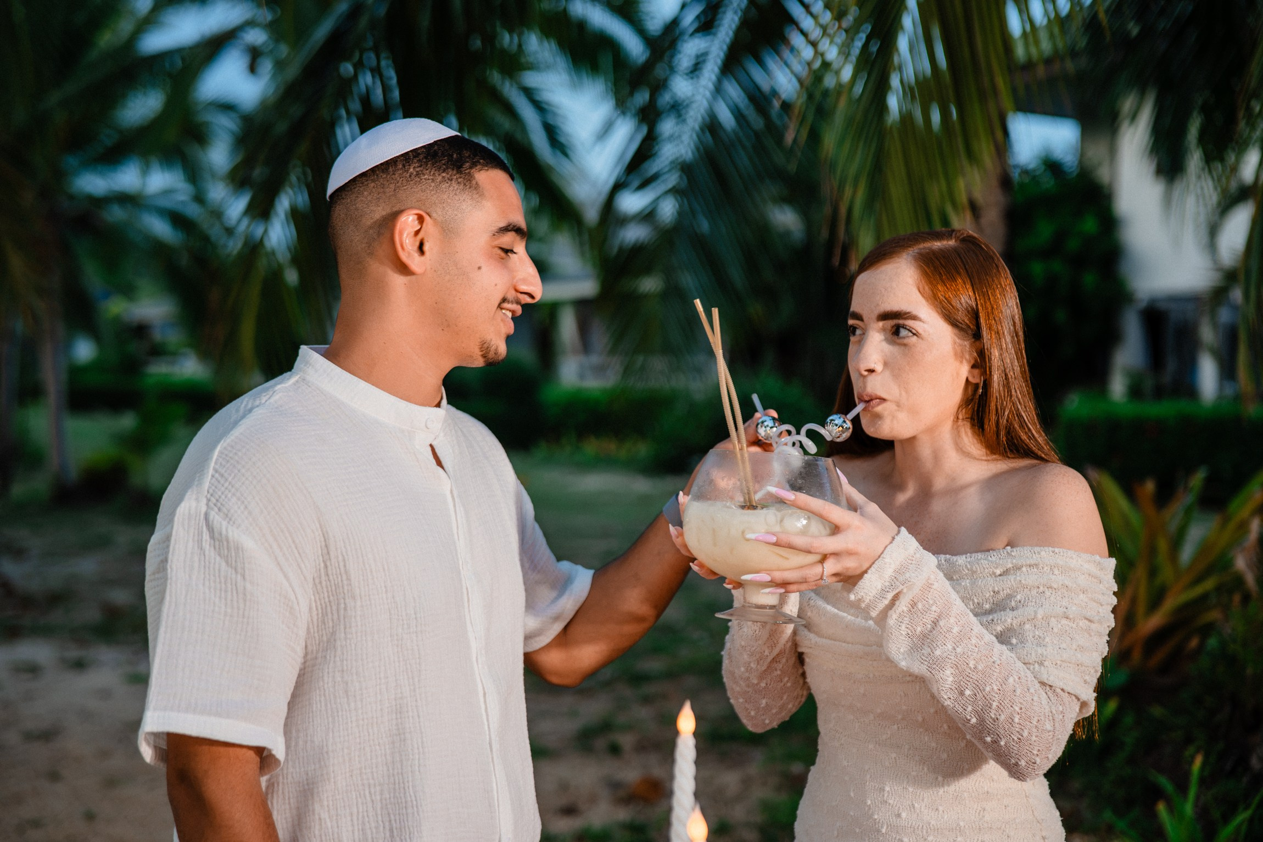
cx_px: 632
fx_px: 1754
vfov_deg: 27.0
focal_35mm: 50
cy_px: 421
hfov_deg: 39.6
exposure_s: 1/250
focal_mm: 50
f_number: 2.5
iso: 1000
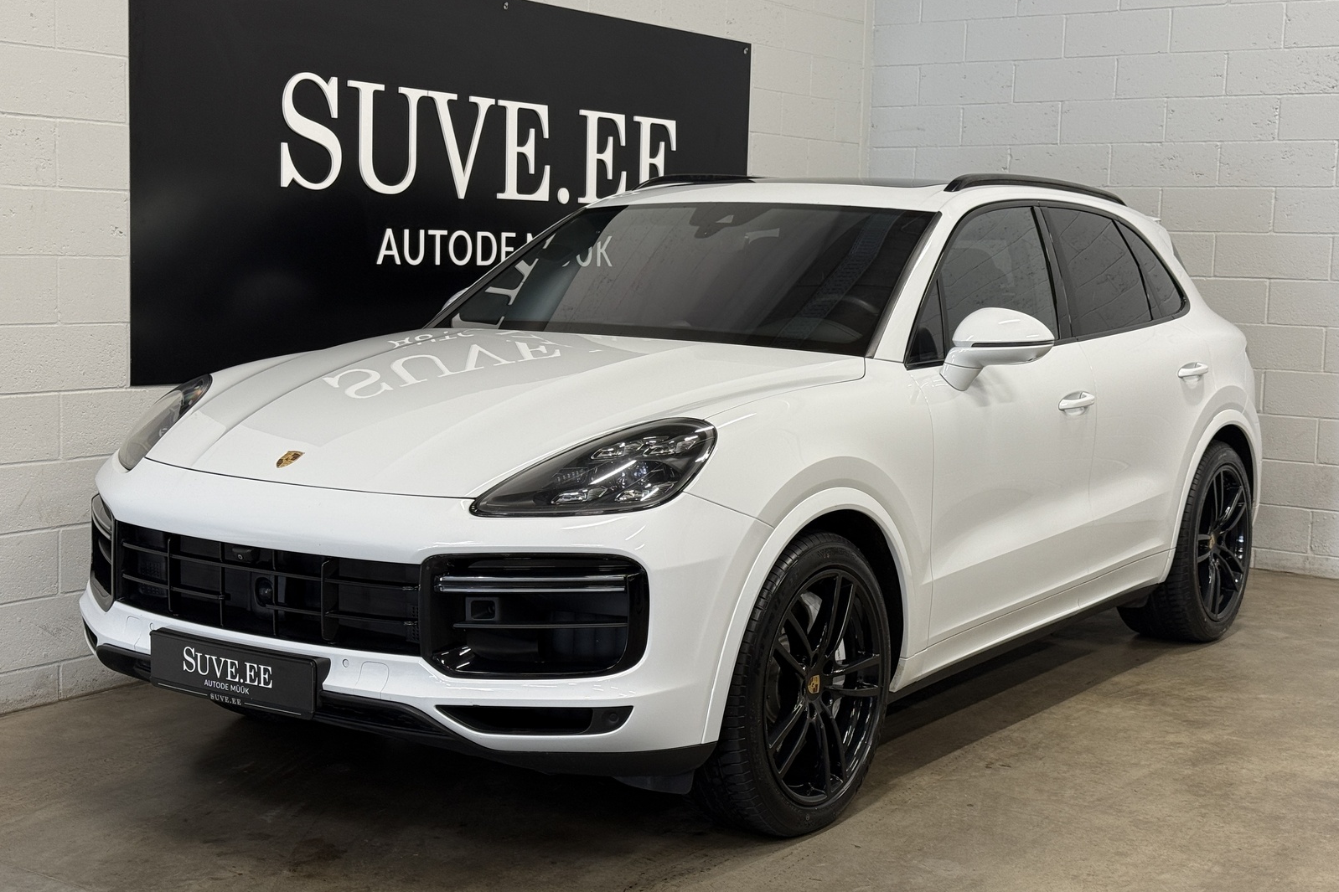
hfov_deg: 39.6
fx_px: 1859
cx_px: 670
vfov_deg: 27.0
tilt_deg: -4.7
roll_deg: -1.9
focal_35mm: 50
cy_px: 400
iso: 50
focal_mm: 6.76
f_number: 1.78
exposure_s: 1/50
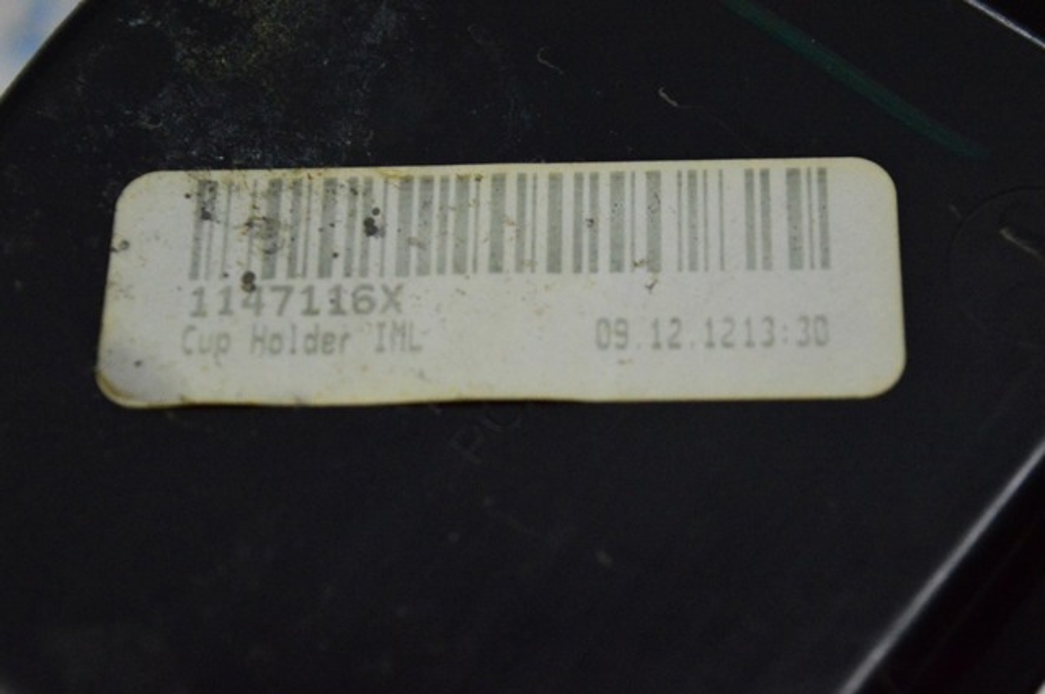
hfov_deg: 24.6
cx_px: 522
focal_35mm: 82
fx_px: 2392
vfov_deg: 16.5
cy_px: 347
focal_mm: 55
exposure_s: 1/1000
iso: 6400
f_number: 5.6
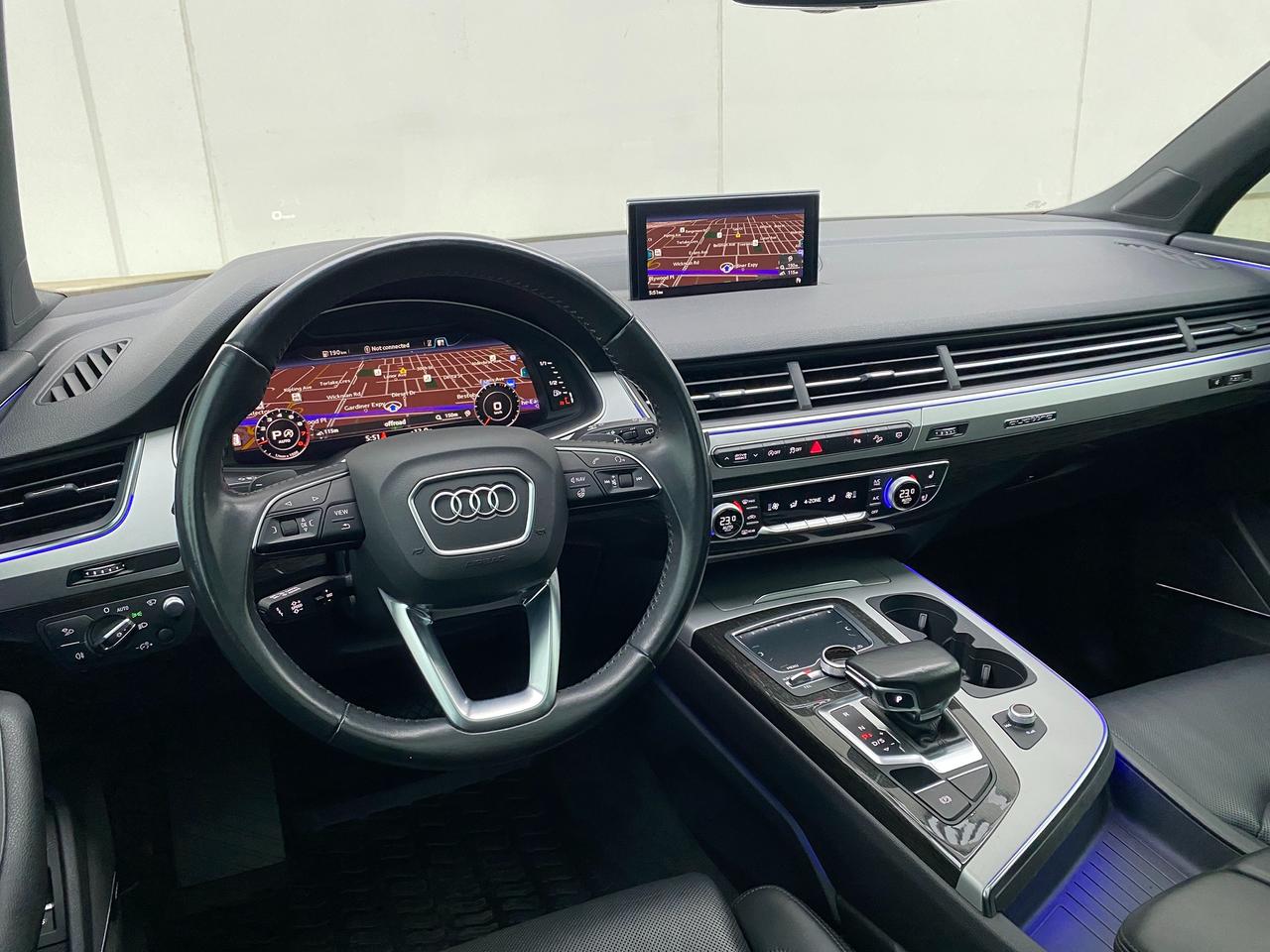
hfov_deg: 67.3
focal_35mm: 26
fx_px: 954
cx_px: 635
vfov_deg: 53.1
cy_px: 476
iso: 400
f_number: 1.8
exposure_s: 1/60
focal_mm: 4.25
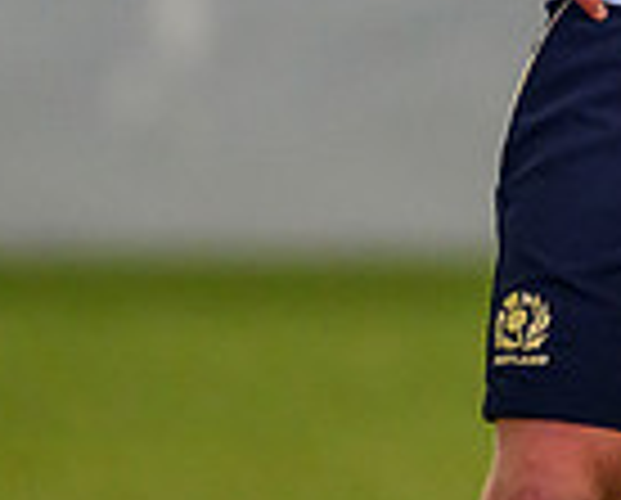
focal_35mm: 1856
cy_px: -485
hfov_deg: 1.0
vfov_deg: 0.8
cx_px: 1027
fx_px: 34184
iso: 5000
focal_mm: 400
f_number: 3.2
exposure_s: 1/1600
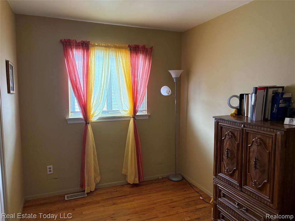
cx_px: 148
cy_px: 110
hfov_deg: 67.3
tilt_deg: -6.4
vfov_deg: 53.1
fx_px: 222
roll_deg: -1.0
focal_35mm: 26
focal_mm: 5.96
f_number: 1.6
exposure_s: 1/60
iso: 320
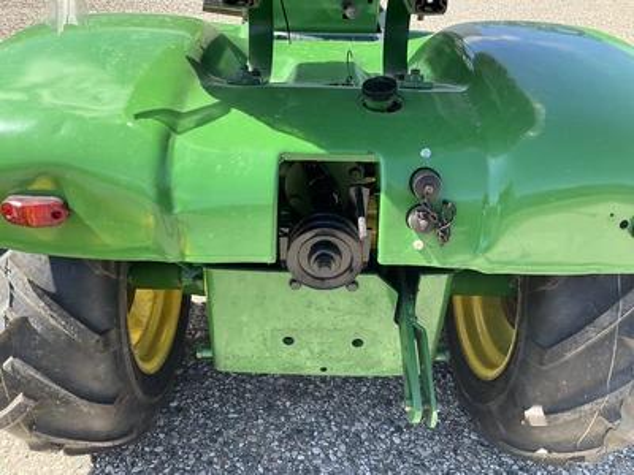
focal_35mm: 29
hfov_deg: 61.7
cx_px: 317
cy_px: 238
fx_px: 531
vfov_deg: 48.2
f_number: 1.8
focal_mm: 3
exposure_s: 1/409
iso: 25
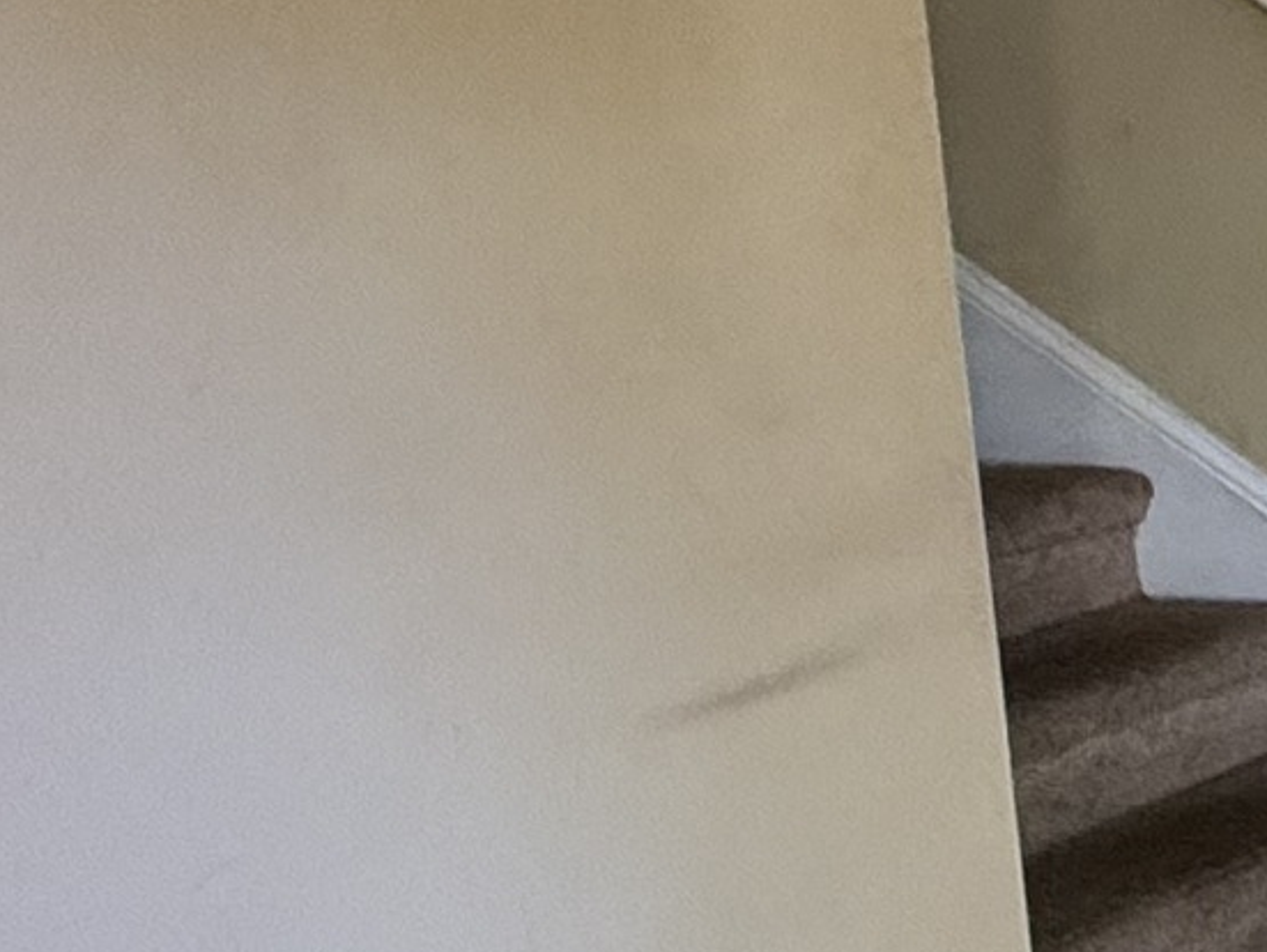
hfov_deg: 15.1
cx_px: 3015
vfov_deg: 18.9
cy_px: 343
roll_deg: -0.1
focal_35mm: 78
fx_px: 2857
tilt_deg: -7.9
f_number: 2.2
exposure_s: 1/99
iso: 320
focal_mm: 2.22
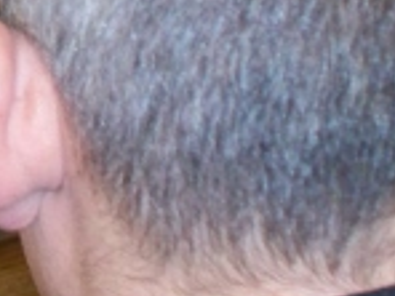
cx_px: -262
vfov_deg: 7.2
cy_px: -405
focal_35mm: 195
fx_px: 2225
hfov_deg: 9.7
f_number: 2.8
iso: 200
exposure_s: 1/30
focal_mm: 7.54
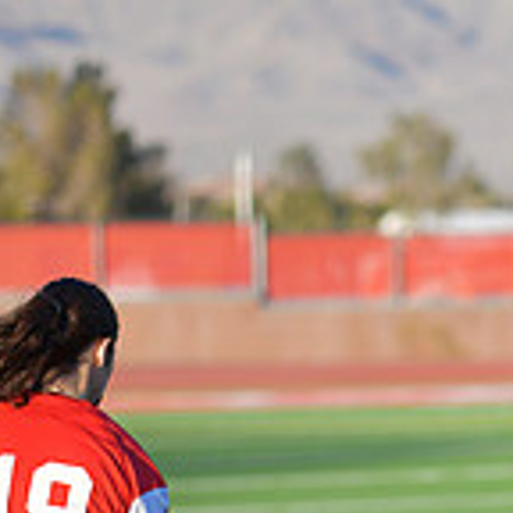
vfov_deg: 4.3
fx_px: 6891
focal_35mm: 411
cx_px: 709
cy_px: 575
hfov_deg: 4.2
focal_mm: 120
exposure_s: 1/800
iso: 80
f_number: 2.8
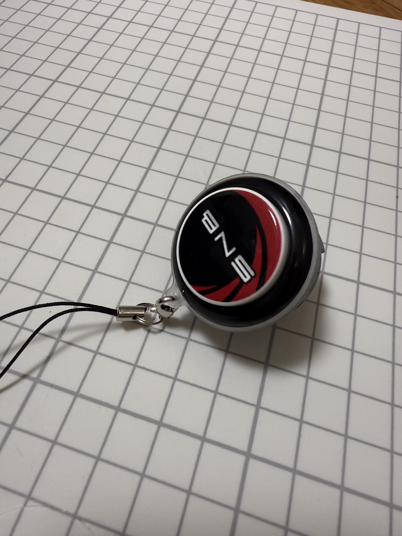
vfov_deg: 71.6
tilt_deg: -56.3
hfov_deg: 56.8
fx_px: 372
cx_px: 201
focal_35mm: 24
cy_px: 268
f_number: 2.2
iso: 200
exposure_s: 1/105
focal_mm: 2.22
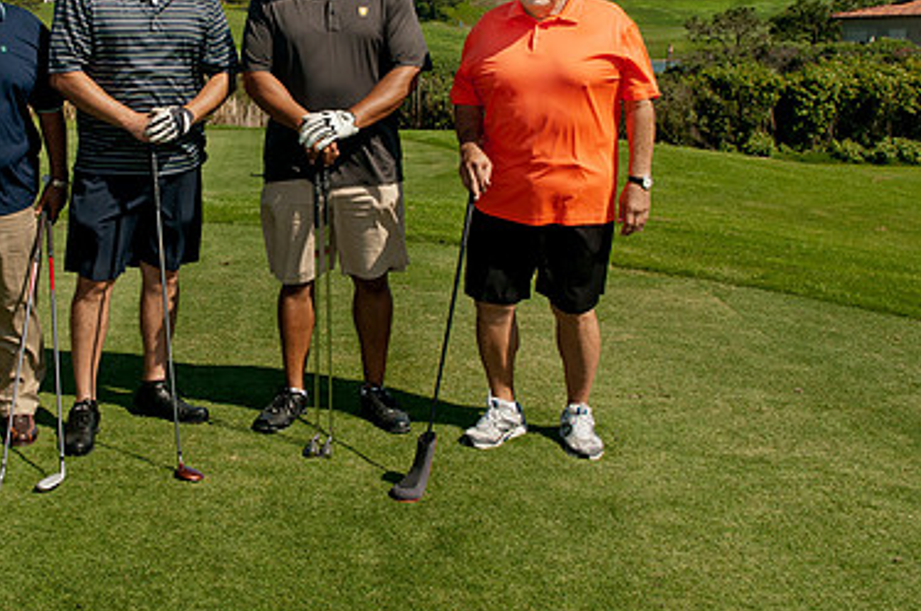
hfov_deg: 38.2
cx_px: 258
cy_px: 153
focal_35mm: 51
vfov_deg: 26.1
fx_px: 1303
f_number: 9
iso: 200
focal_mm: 22
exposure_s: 1/250
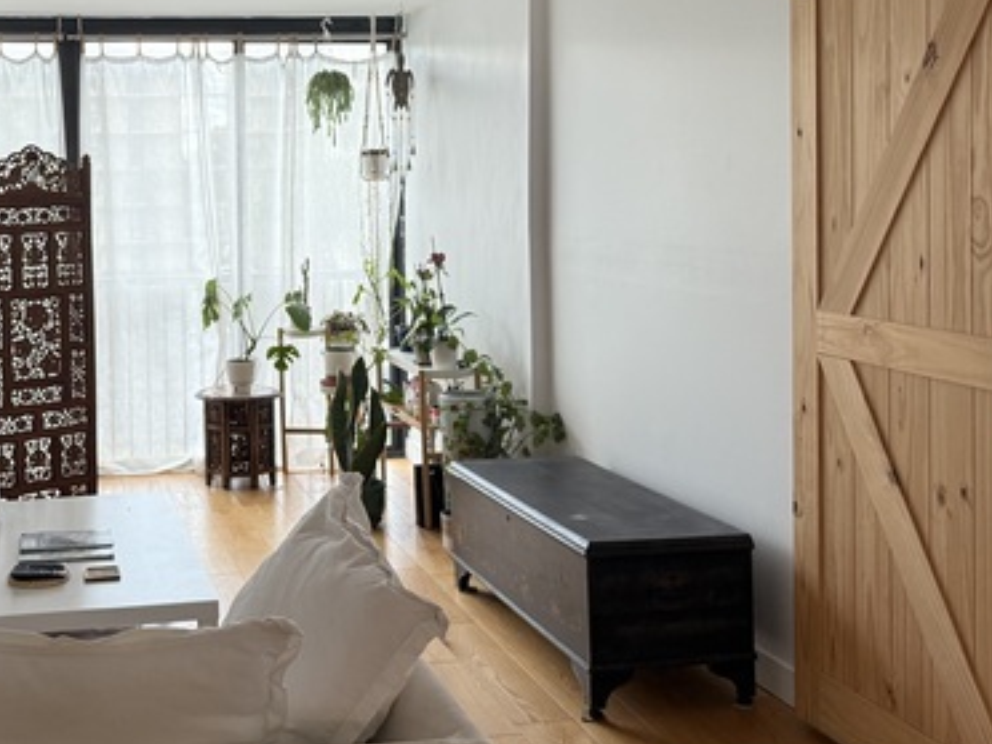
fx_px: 1232
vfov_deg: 33.1
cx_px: 212
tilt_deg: -1.3
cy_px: 208
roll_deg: +0.6
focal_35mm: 43
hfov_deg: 42.1
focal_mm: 6.76
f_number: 1.78
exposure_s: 1/60
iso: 250
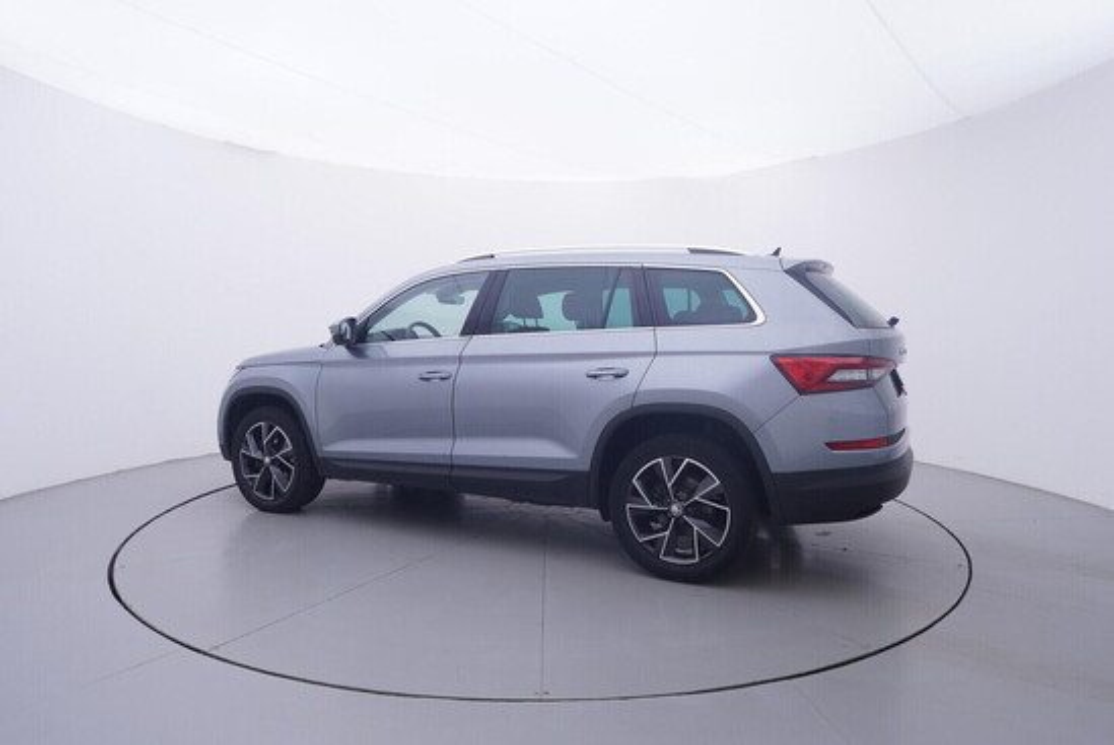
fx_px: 697
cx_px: 557
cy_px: 372
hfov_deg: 77.3
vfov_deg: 56.2
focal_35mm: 22
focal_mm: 15
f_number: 5
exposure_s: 1/80
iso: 200
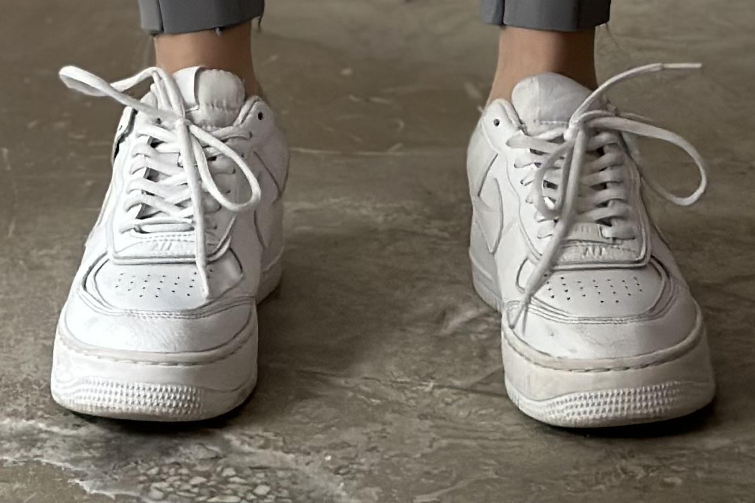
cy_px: -736
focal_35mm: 164
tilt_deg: -2.0
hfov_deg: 12.5
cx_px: 333
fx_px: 3439
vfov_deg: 7.7
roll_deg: +0.1
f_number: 1.78
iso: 320
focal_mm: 6.86
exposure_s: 1/60
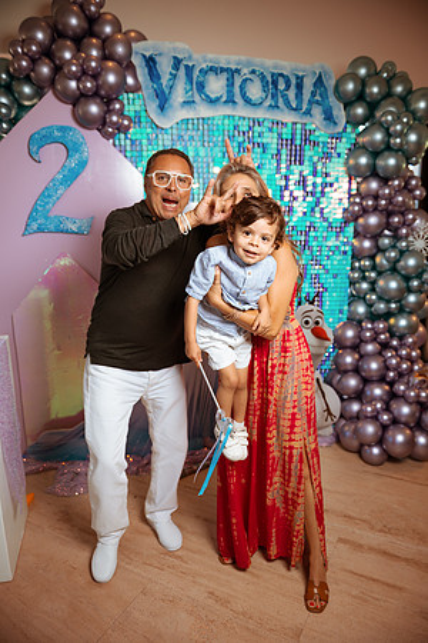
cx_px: 214
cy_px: 322
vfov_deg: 73.7
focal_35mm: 24
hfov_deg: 53.1
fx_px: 428
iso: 250
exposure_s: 1/200
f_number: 3.2
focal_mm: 24
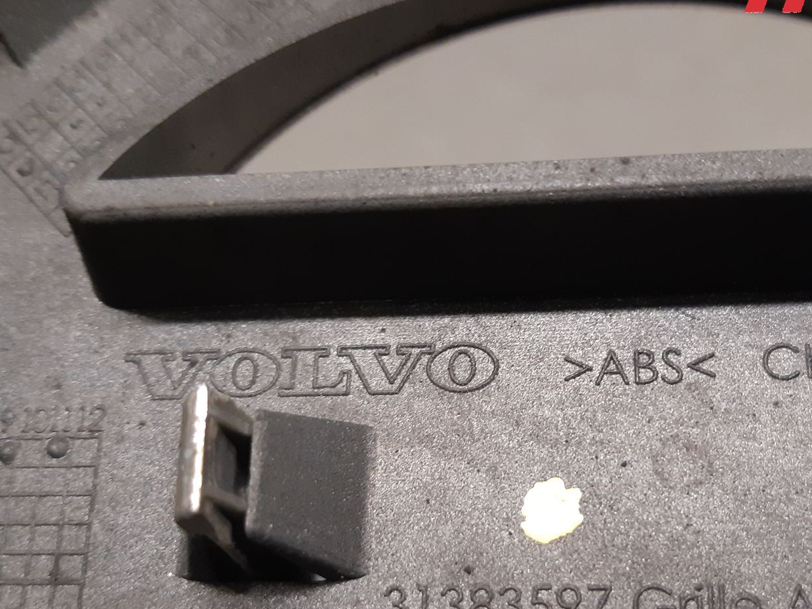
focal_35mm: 43
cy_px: 405
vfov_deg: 33.3
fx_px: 1009
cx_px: 476
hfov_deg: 43.7
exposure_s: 1/33
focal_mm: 3.93
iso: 200
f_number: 1.7
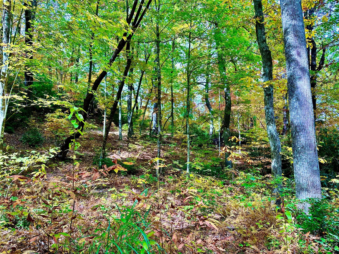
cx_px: 170
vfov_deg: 56.8
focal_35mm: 24
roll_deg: +2.9
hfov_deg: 71.6
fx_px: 235
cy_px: 127
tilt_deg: +6.7
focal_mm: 6.86
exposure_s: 1/373
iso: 80
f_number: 1.78
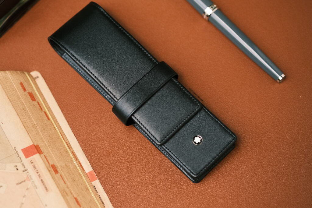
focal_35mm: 90
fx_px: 780
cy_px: 104
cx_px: 156
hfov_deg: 22.6
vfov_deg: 15.2
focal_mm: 60
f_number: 2.8
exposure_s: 1/2500
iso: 1600
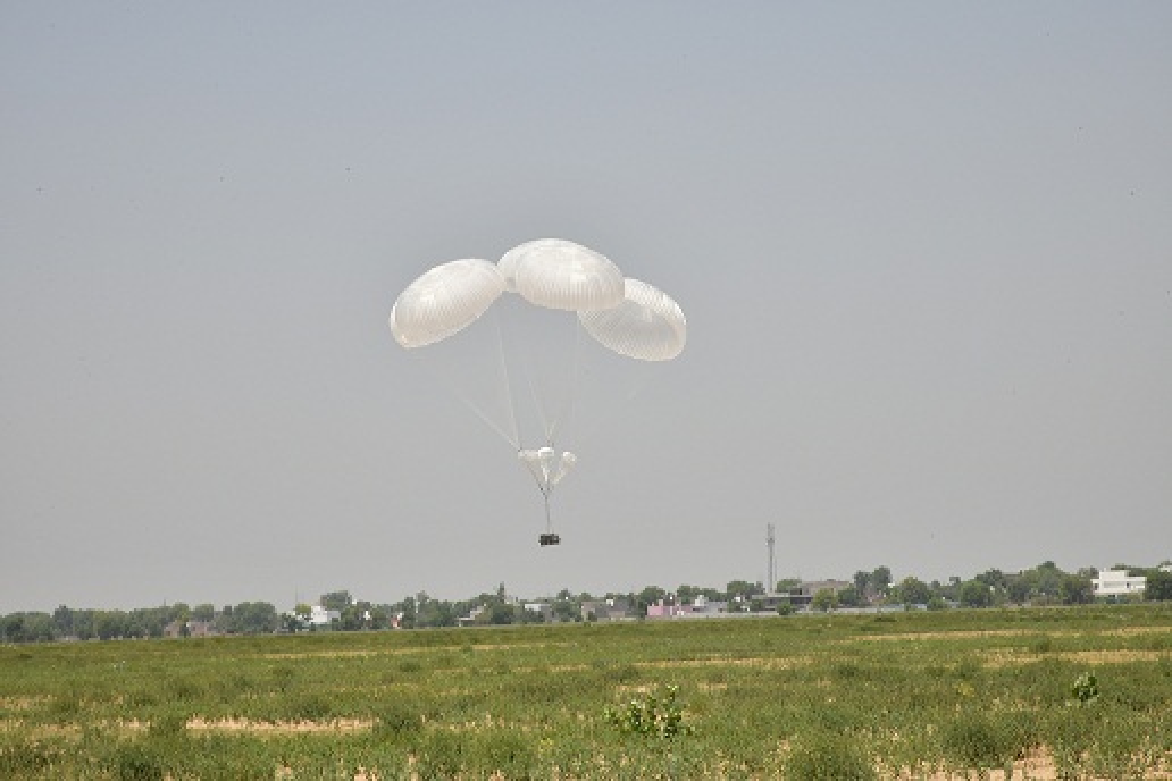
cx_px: 586
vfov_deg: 13.7
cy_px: 390
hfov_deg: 20.4
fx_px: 3255
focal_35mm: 100
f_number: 22
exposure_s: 1/125
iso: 200
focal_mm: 100
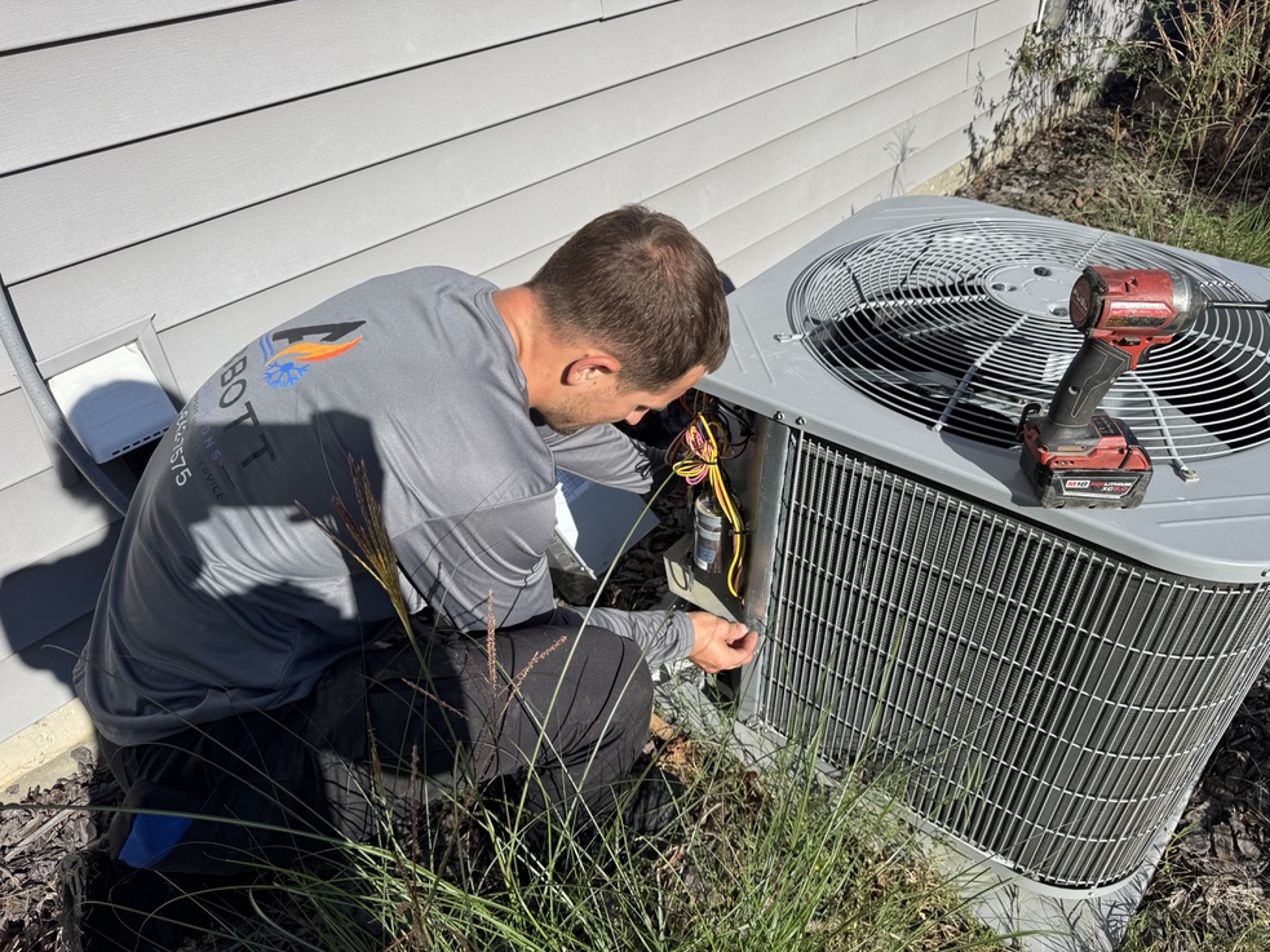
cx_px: 620
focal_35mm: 25
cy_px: 492
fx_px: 917
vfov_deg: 54.9
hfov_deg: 69.4
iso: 80
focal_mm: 6.76
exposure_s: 1/4608
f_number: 1.78
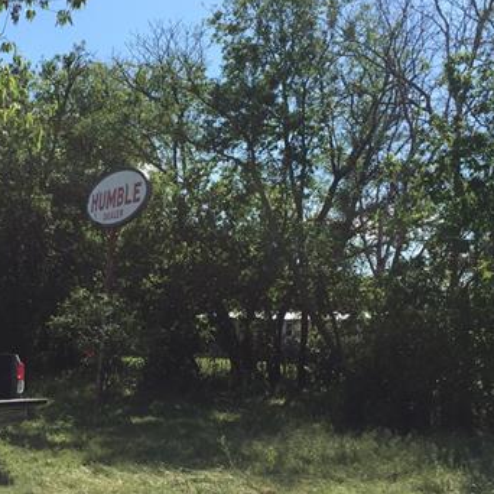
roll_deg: -3.2
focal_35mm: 48
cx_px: 124
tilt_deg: +3.0
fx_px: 775
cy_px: 311
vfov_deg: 35.2
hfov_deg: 34.6
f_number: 2.2
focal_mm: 4.15
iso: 32
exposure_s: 1/1721
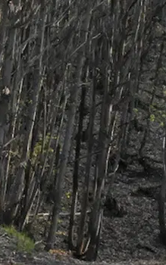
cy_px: 290
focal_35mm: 143
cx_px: -147
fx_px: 1034
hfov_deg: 8.7
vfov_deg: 14.3
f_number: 18
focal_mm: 41
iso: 25600
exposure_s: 1/800
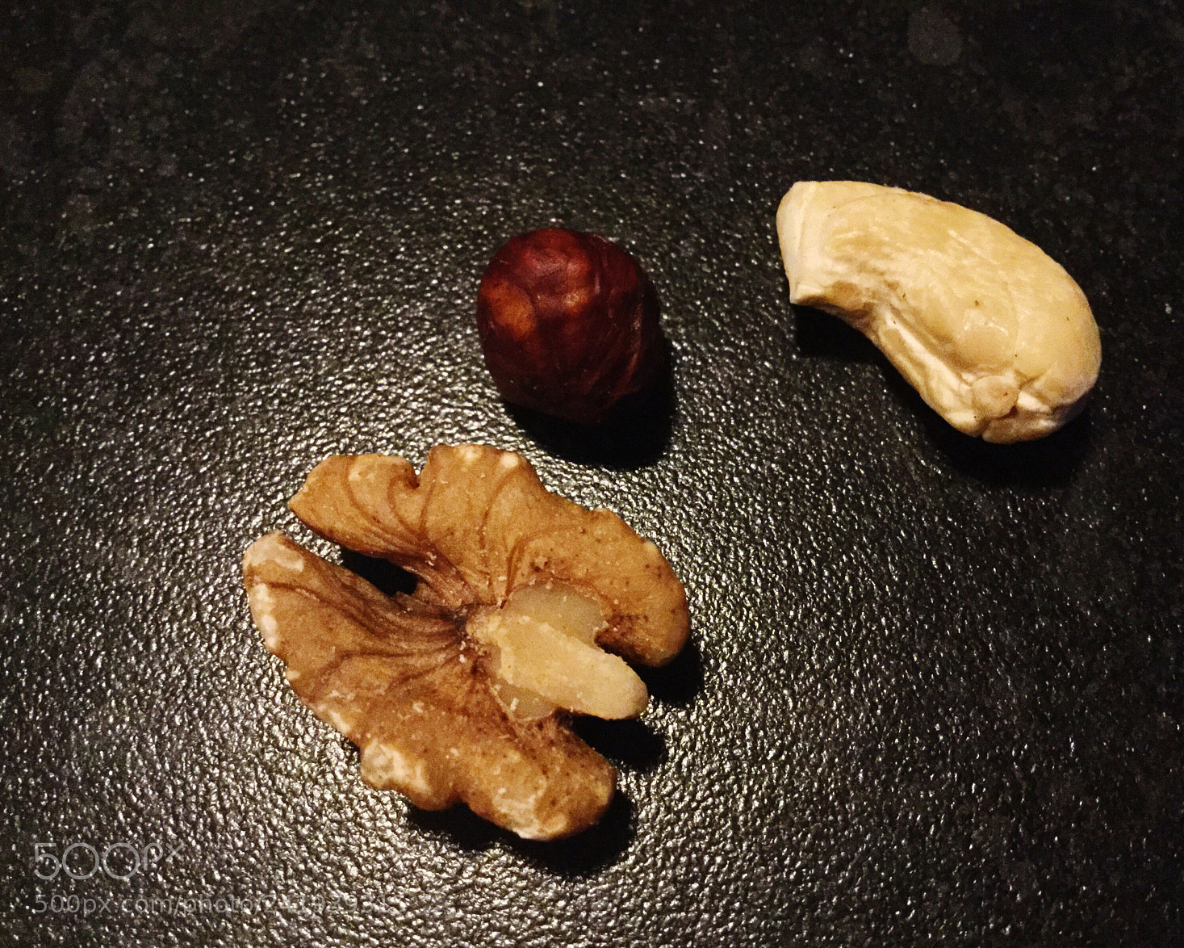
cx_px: 630
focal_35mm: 33
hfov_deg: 54.2
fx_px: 1157
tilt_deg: -68.9
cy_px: 483
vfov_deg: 44.5
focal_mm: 3.3
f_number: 2.4
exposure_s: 1/17
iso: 500
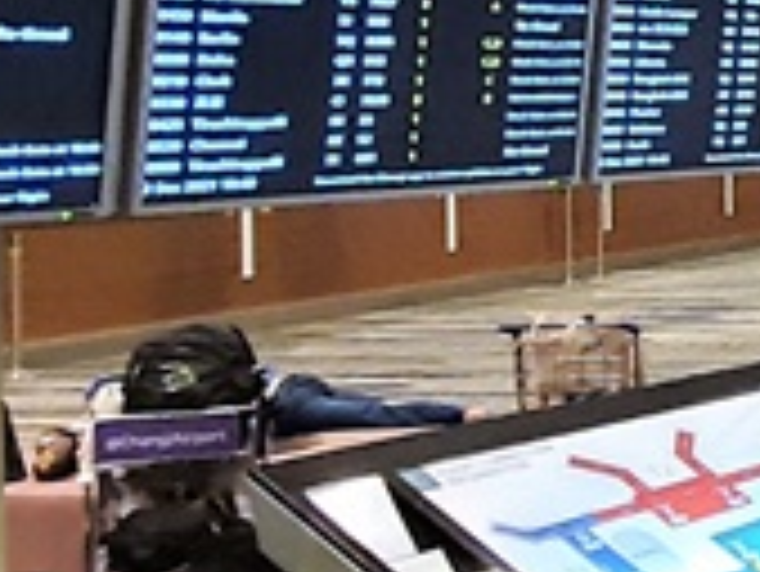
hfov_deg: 17.6
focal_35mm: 77
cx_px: 1533
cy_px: 99
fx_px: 1692
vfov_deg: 18.9
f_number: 2.2
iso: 400
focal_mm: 1.74
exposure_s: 1/30
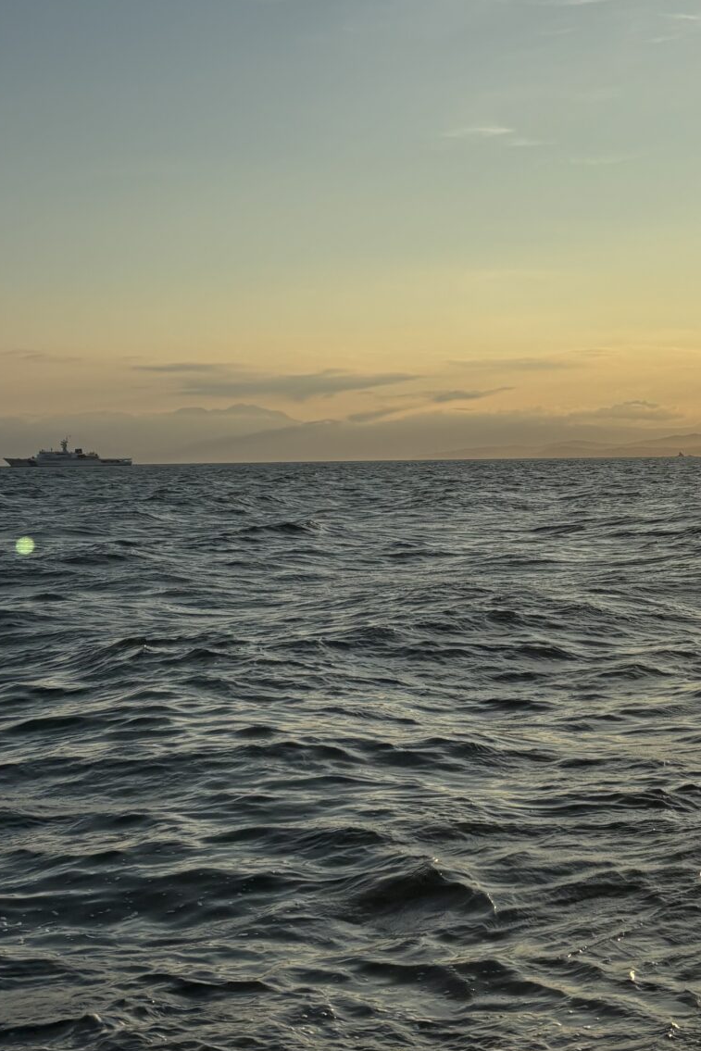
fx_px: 1781
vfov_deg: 32.7
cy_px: 394
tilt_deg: +2.7
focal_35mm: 61
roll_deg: +0.4
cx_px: 612
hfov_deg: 21.8
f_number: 1.6
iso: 50
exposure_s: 1/8333
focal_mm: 5.96
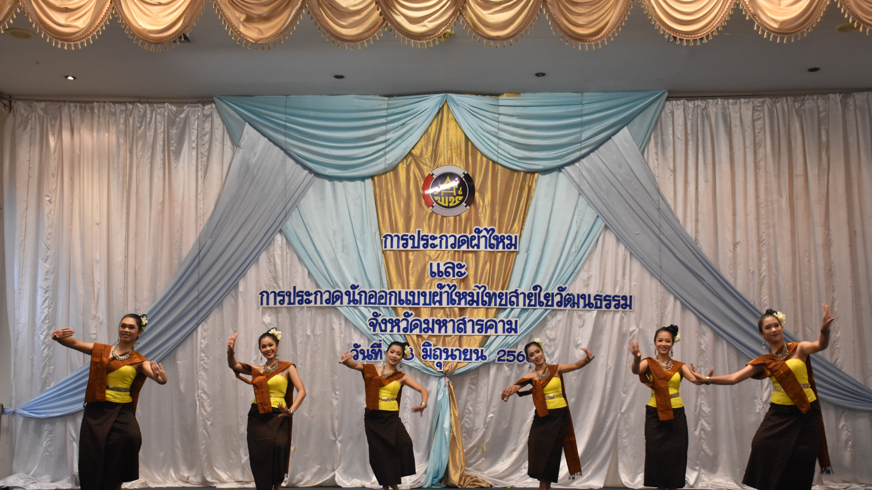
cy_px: 294
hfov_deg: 42.9
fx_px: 1110
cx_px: 444
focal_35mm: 48
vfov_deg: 24.9
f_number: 4
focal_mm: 30
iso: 1800
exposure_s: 1/60
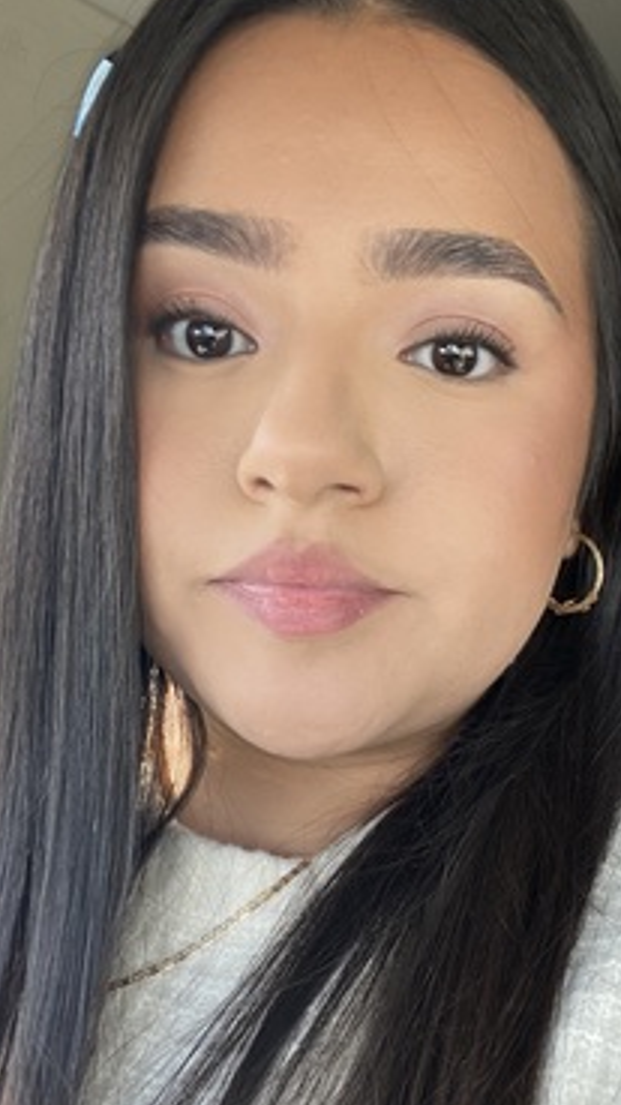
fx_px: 995
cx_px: 374
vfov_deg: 56.9
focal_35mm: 34
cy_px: 730
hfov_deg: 34.5
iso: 100
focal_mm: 2.71
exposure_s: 1/113
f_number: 2.2
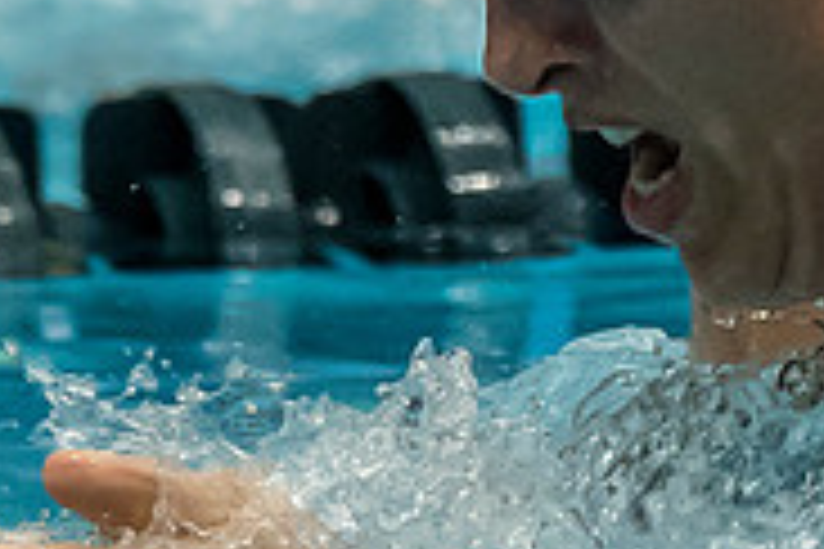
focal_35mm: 2547
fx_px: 58293
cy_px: 238
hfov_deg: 0.8
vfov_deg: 0.5
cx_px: 1052
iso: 2500
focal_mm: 200
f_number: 2.8
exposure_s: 1/1000
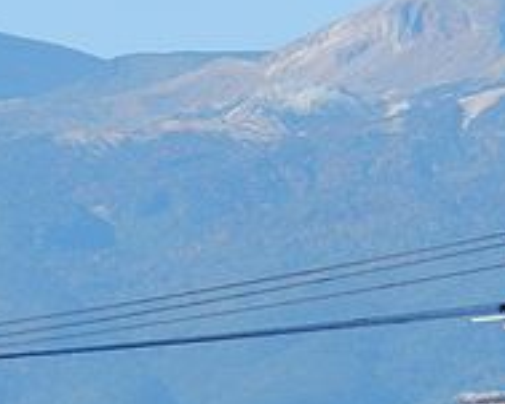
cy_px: 49
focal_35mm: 776
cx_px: 152
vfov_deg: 2.0
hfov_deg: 2.5
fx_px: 11592
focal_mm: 38.2
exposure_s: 1/500
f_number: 5.6
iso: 160
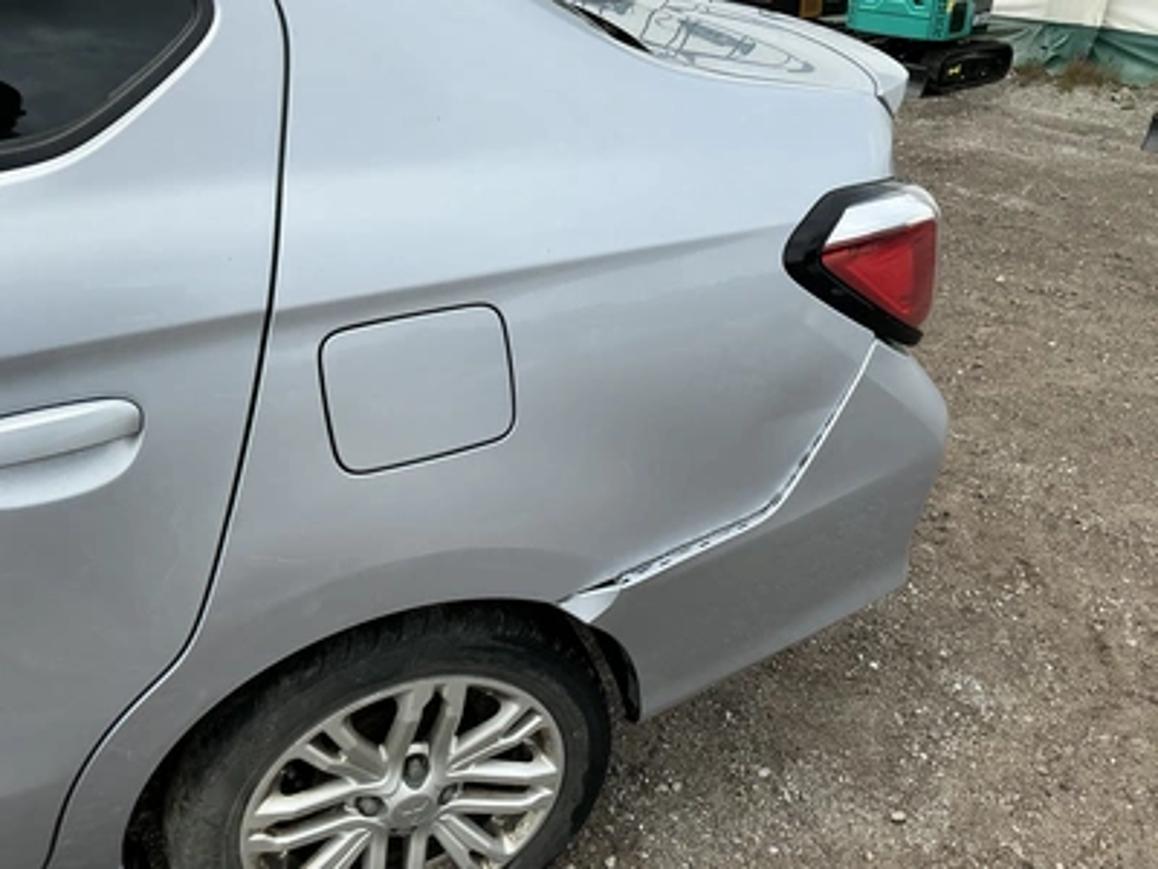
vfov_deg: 49.7
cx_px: 579
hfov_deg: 63.4
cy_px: 434
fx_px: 937
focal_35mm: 28
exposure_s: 1/1250
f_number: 1.8
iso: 25
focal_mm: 3
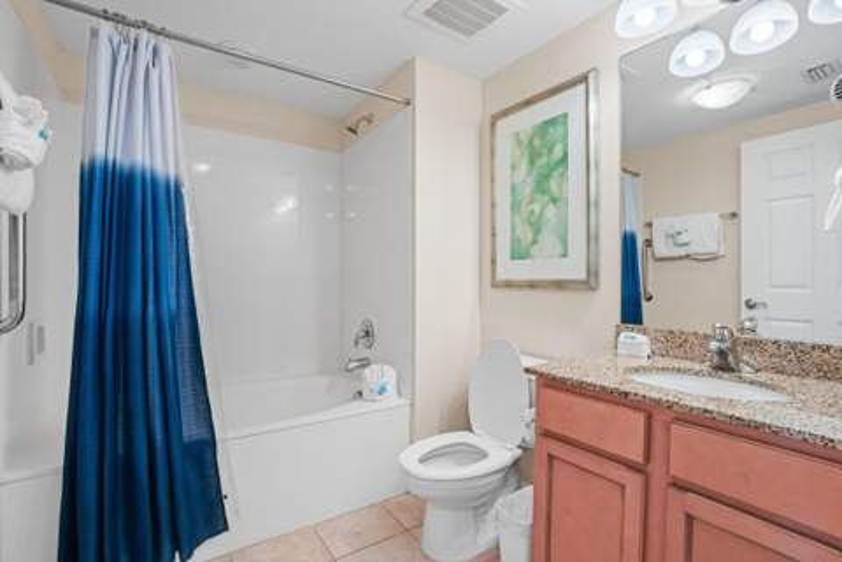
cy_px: 281
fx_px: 374
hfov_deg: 96.7
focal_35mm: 16
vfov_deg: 73.7
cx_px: 421
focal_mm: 16
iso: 800
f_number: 11
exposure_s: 1/8
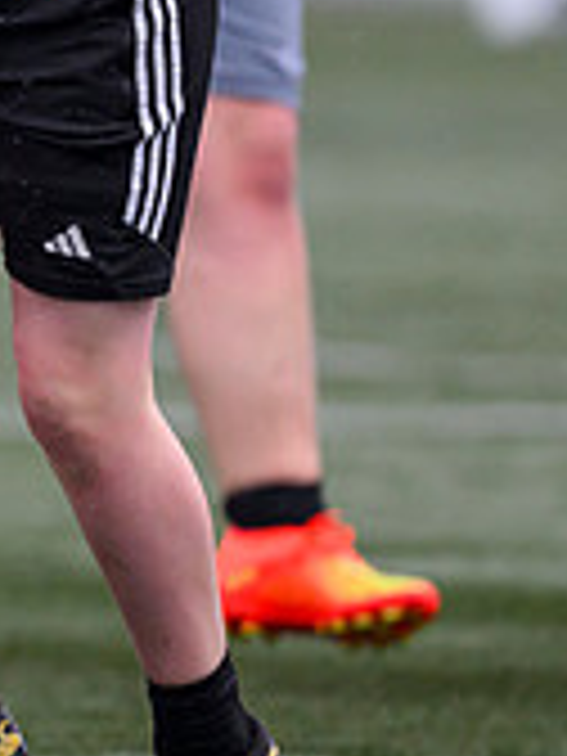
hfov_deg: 0.9
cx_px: -833
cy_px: -69
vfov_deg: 1.2
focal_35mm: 1695
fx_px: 37018
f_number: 3.5
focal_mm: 400
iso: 1000
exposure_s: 1/1600
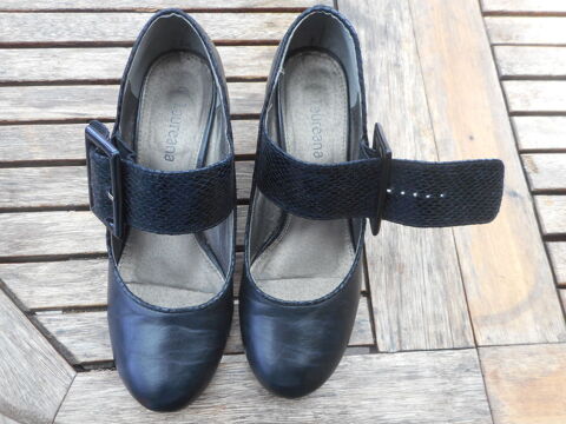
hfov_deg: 69.4
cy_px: 212
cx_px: 283
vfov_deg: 54.9
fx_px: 409
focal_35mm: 25
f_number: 3.7
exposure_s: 1/30
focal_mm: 4.5
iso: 160
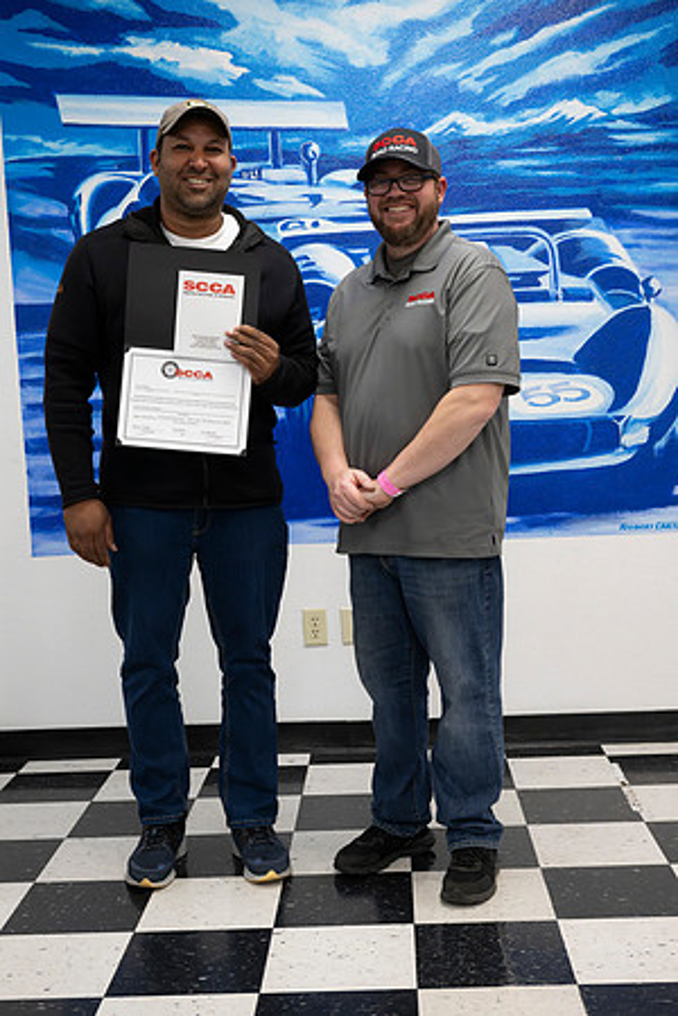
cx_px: 339
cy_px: 508
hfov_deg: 30.5
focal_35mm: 44
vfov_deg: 44.5
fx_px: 1243
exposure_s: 1/250
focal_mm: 44
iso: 8000
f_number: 7.1
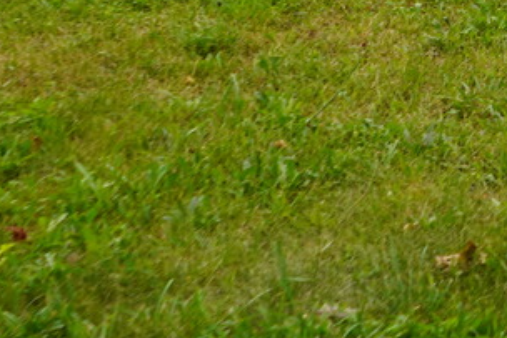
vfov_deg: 8.9
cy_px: -226
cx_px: 981
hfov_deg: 12.3
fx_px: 2099
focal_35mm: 149
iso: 100
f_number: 5
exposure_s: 1/125
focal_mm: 28
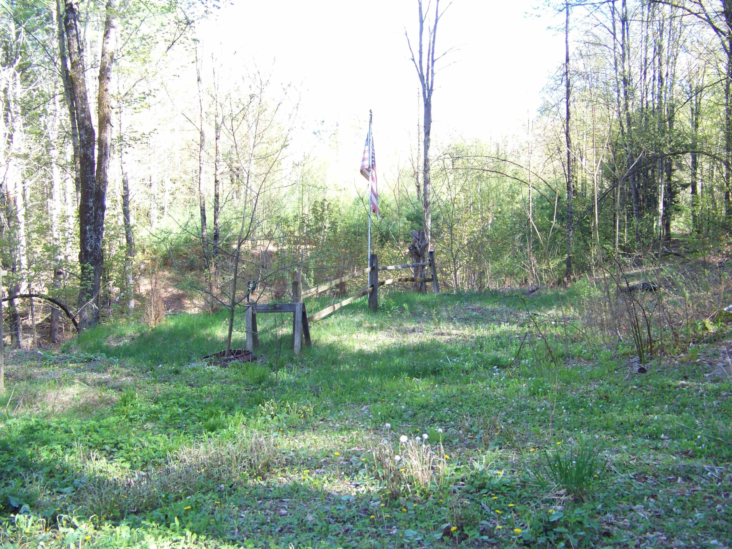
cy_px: 274
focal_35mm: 36
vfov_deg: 39.7
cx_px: 366
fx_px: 761
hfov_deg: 51.4
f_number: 2.8
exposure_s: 1/60
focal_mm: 5.85
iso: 69
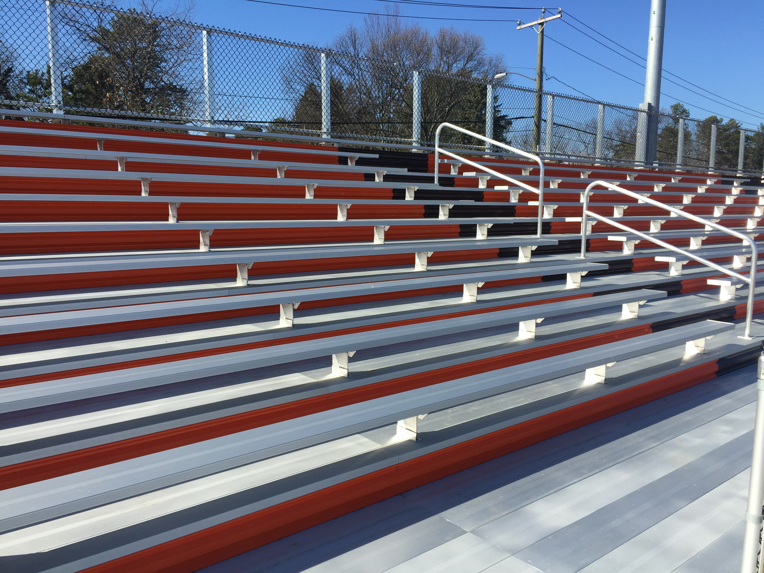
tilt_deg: -7.7
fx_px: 640
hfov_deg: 61.7
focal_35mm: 29
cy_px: 286
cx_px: 382
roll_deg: -1.7
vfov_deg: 48.2
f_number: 2.2
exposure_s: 1/1799
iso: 32
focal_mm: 4.15
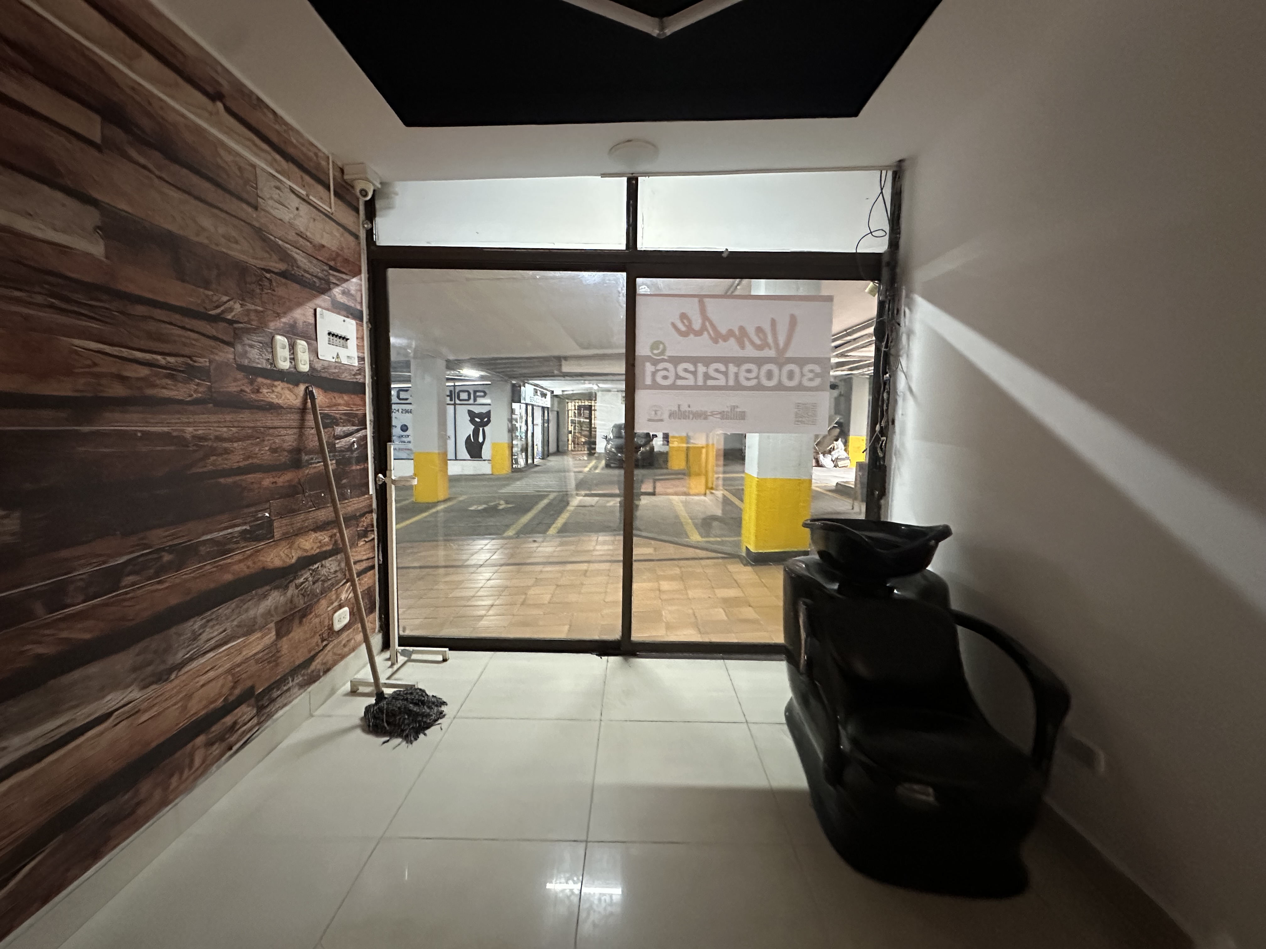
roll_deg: -2.4
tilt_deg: -6.5
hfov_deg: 102.1
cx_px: 633
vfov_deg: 85.7
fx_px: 512
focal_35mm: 14
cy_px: 474
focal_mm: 2.22
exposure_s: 1/60
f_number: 2.2
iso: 1000
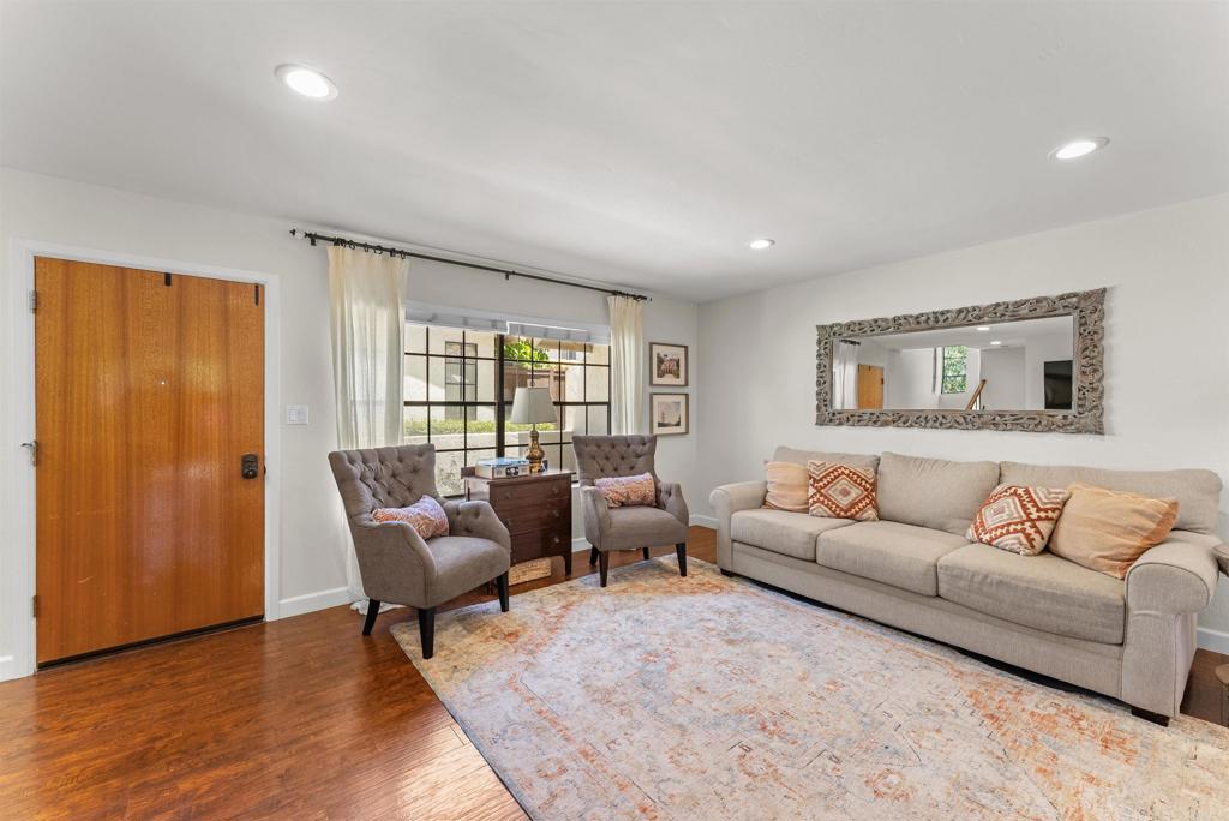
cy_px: 410
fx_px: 478
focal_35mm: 14
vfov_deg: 81.3
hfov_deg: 104.2
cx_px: 614
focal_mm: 14
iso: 500
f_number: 9
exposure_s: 1/4
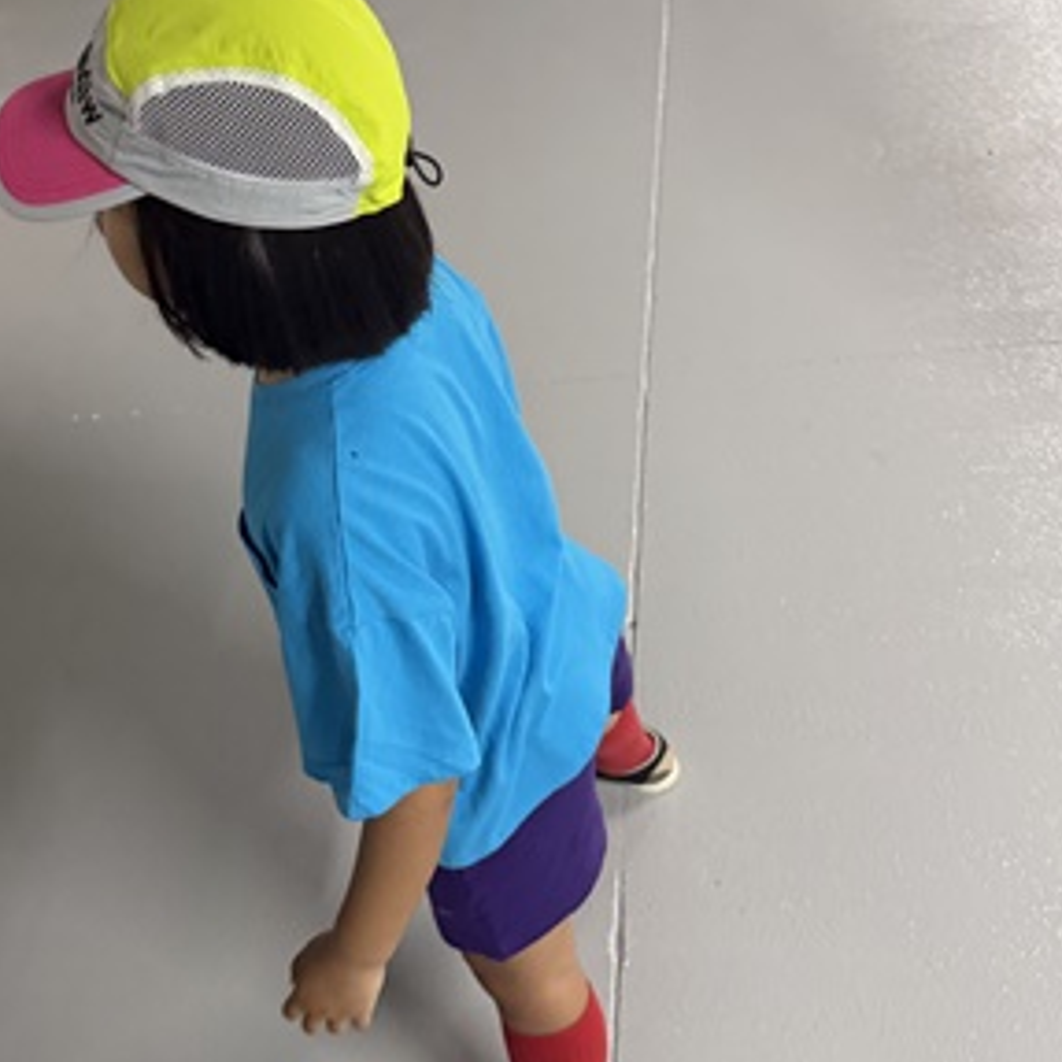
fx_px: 1284
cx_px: 438
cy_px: 511
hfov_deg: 44.7
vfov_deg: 44.9
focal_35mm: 37
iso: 400
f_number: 1.78
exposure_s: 1/60
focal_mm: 6.76
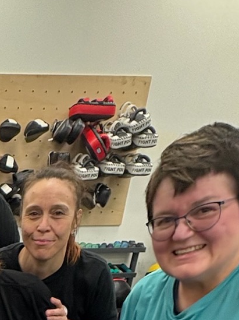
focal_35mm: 49
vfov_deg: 29.5
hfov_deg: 25.2
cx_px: -79
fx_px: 452
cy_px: 437
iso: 160
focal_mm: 2.22
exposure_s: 1/50
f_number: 2.2
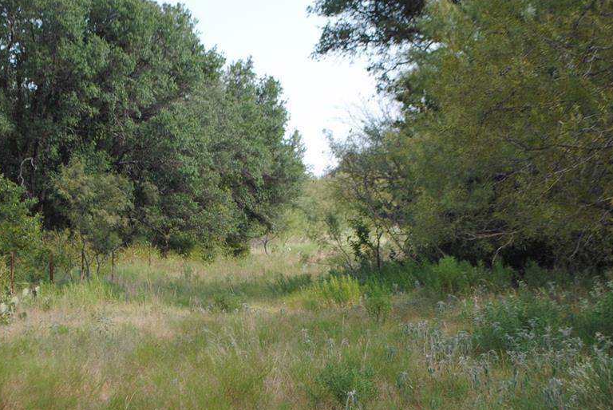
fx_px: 1705
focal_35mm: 100
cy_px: 208
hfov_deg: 20.4
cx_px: 298
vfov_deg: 13.7
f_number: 5.6
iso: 100
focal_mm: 50
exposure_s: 1/160
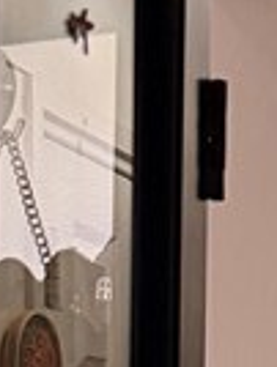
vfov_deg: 10.2
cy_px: 633
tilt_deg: -1.7
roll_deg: -2.7
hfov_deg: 6.9
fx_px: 1946
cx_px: 968
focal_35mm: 183
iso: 250
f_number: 1.78
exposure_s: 1/60
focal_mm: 6.76
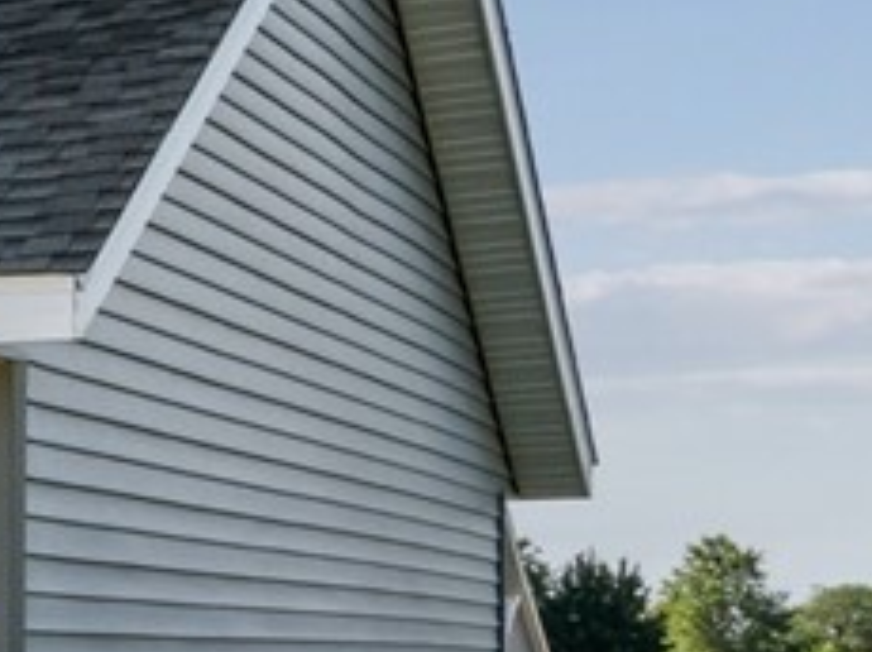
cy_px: 624
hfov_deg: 11.2
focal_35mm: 135
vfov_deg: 10.9
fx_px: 3397
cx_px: -1450
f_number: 10
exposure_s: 1/800
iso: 640
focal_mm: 19
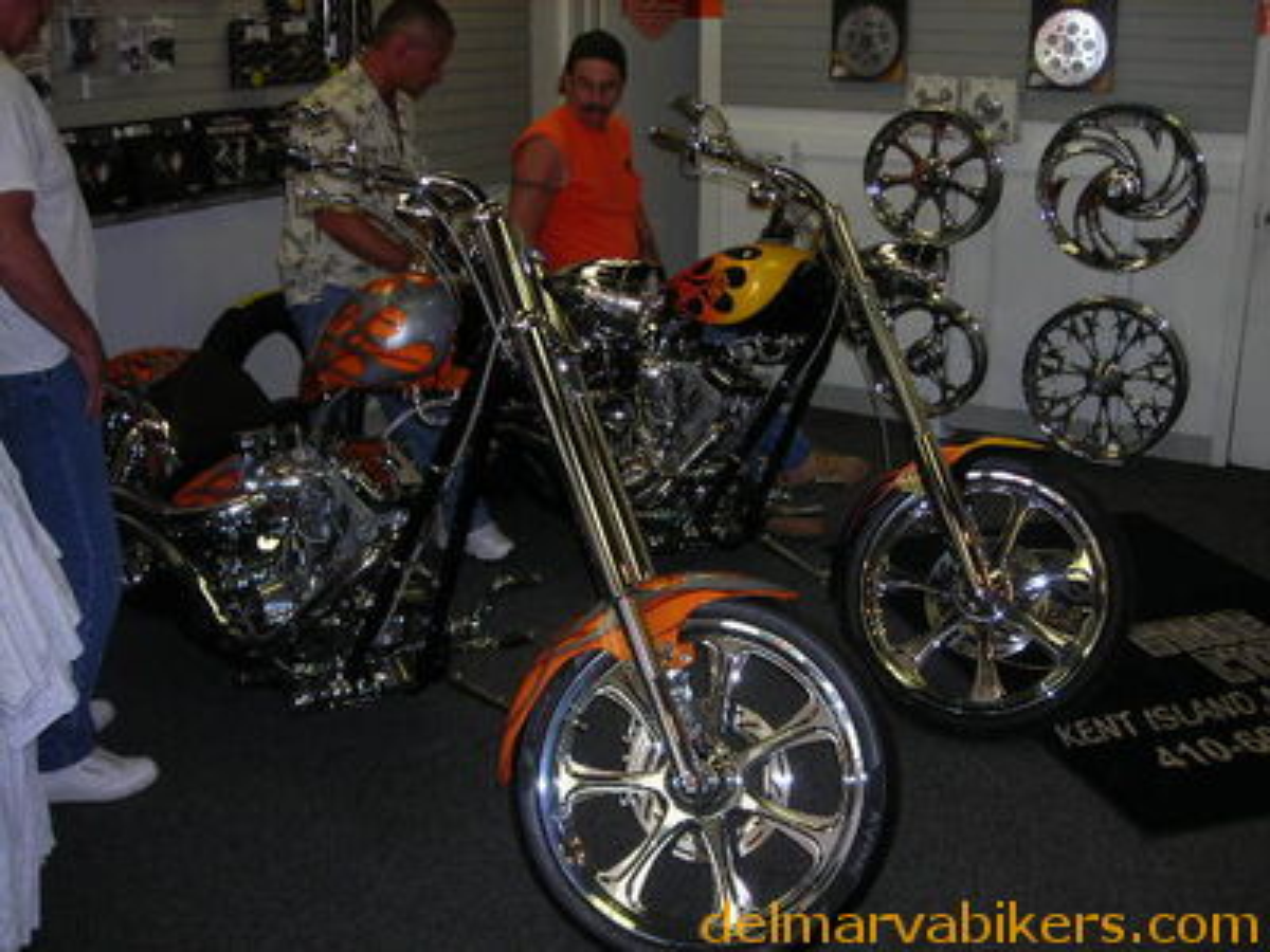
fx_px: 1394
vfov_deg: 37.7
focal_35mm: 38
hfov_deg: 49.0
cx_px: 635
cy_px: 476
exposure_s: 1/60.1
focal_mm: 6.3
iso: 94
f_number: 3.2
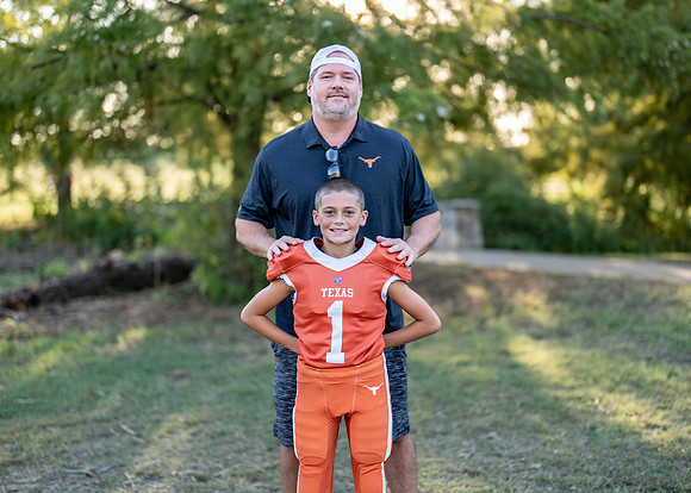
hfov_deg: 37.2
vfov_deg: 27.0
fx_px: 1028
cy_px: 246
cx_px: 346
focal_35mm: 52
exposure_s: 1/640
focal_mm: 50
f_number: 1.2
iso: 100
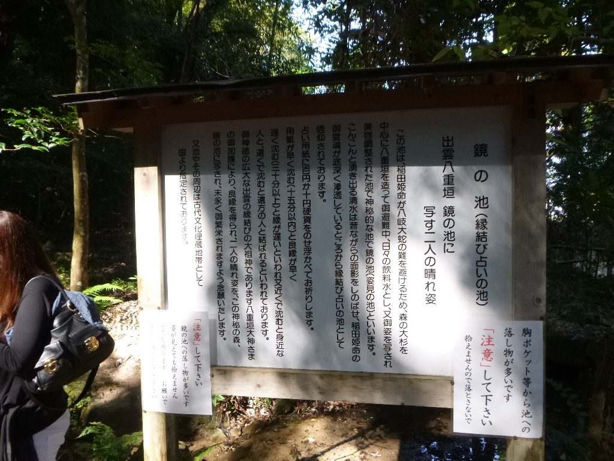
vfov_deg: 54.9
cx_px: 307
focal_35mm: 25
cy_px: 230
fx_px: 443
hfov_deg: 69.4
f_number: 3.9
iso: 250
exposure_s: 1/60
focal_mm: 4.5
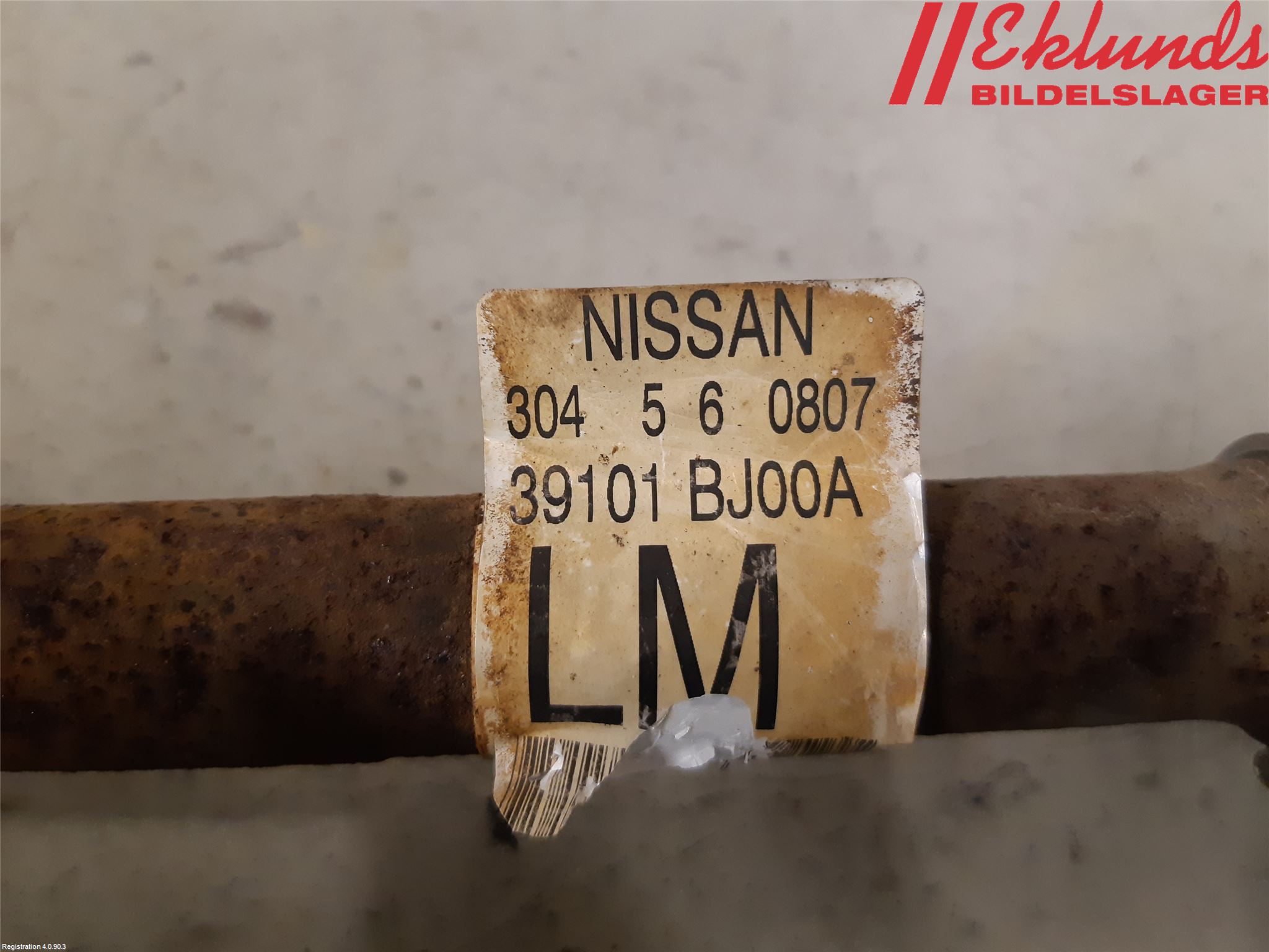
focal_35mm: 26
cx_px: 634
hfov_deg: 67.3
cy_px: 476
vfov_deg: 53.1
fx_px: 953
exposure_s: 1/50
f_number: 1.7
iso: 200
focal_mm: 3.93
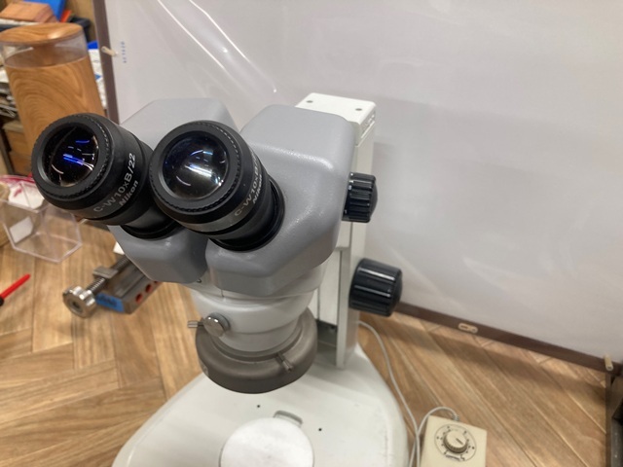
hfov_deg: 63.4
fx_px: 504
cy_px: 234
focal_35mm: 28
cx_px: 312
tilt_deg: -34.5
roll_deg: -1.0
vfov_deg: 49.7
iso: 80
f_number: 1.8
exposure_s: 1/60
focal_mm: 3.99
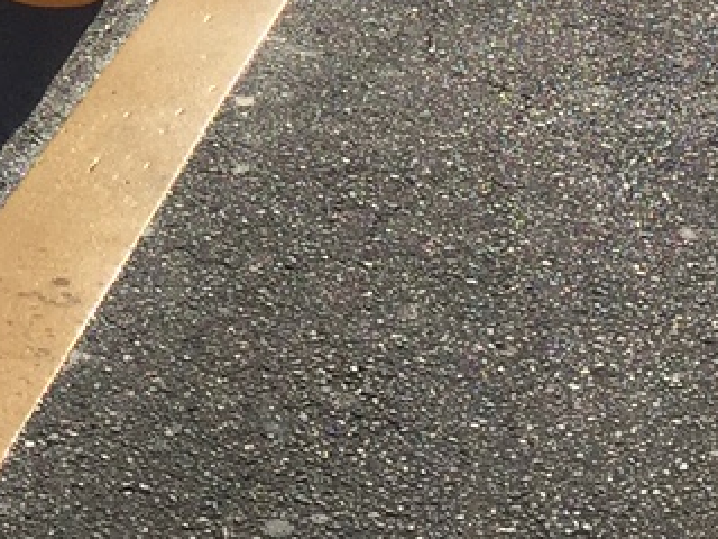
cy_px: -526
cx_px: -114
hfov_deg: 13.0
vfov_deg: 9.4
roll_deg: -0.7
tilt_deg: -7.8
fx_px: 3070
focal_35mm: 148
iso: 32
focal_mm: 4.15
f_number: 2.2
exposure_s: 1/4405
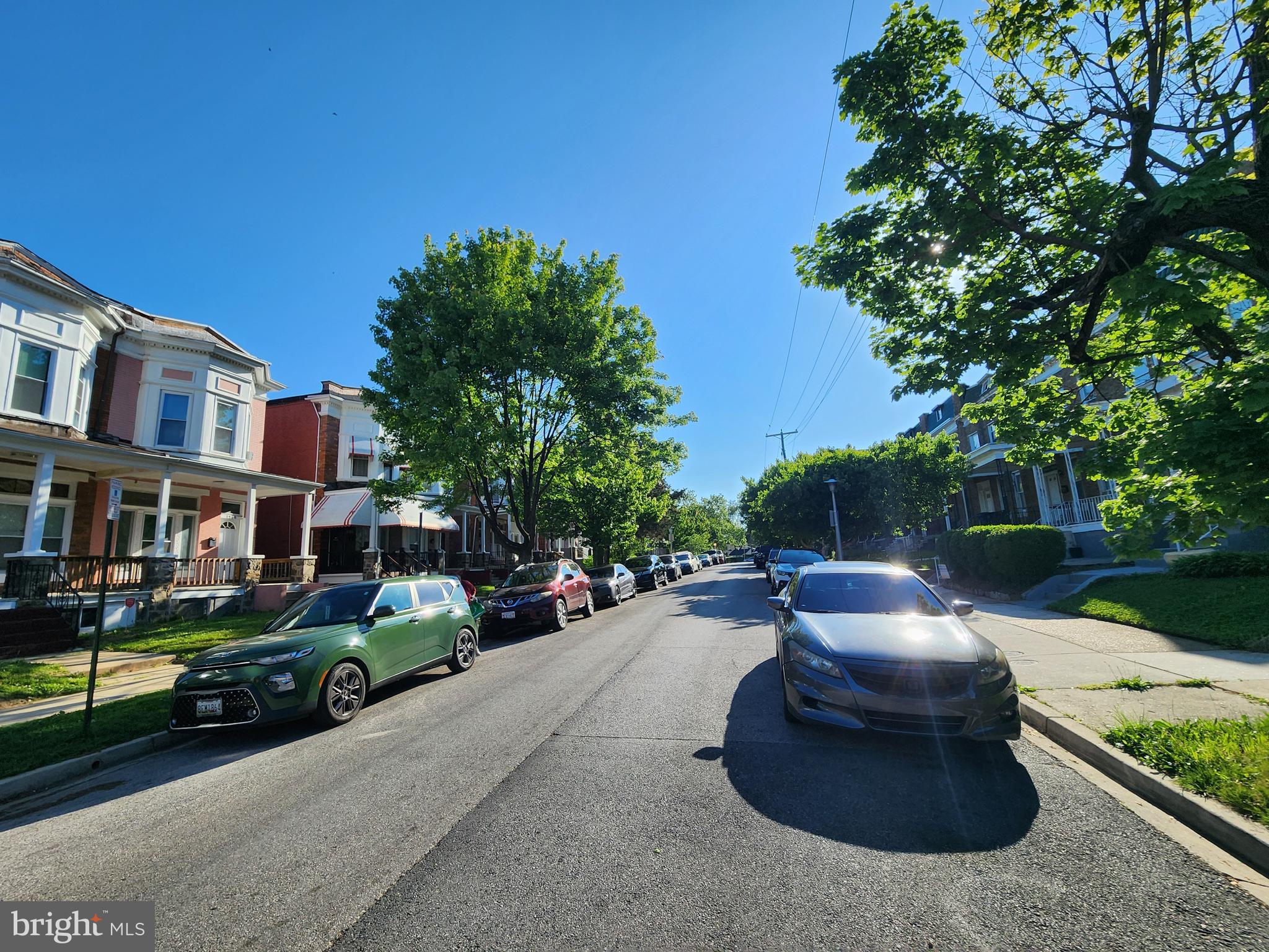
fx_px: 477
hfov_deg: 106.2
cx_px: 634
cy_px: 476
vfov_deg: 89.9
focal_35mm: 13
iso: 50
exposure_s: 1/2077
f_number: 2.2
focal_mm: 2.2
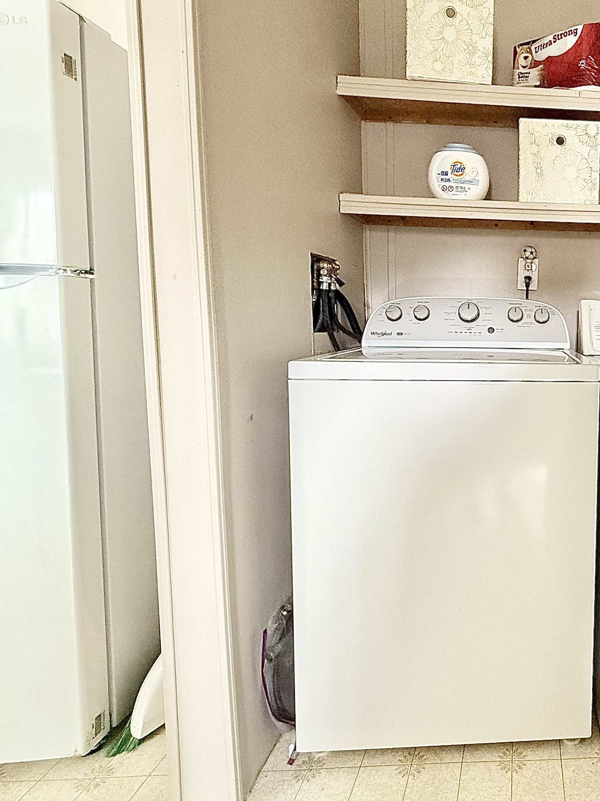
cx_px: 553
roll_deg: -1.2
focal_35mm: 22
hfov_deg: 52.7
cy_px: 353
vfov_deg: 76.1
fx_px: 508
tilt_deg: -4.5
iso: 500
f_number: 2.2
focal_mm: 2.22
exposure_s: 1/60
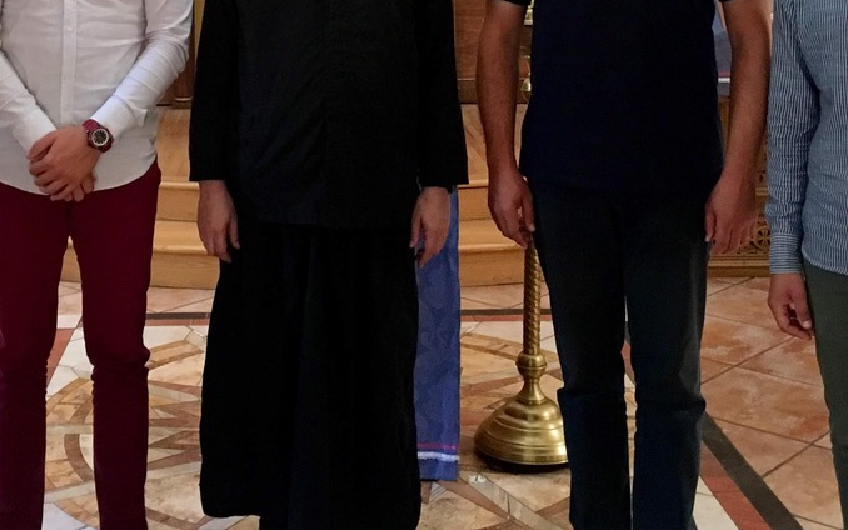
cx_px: 338
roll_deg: -0.6
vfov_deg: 21.4
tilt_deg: -2.5
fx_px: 1341
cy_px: -30
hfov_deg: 35.0
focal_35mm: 58
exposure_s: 1/15
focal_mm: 4.15
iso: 200
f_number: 2.2
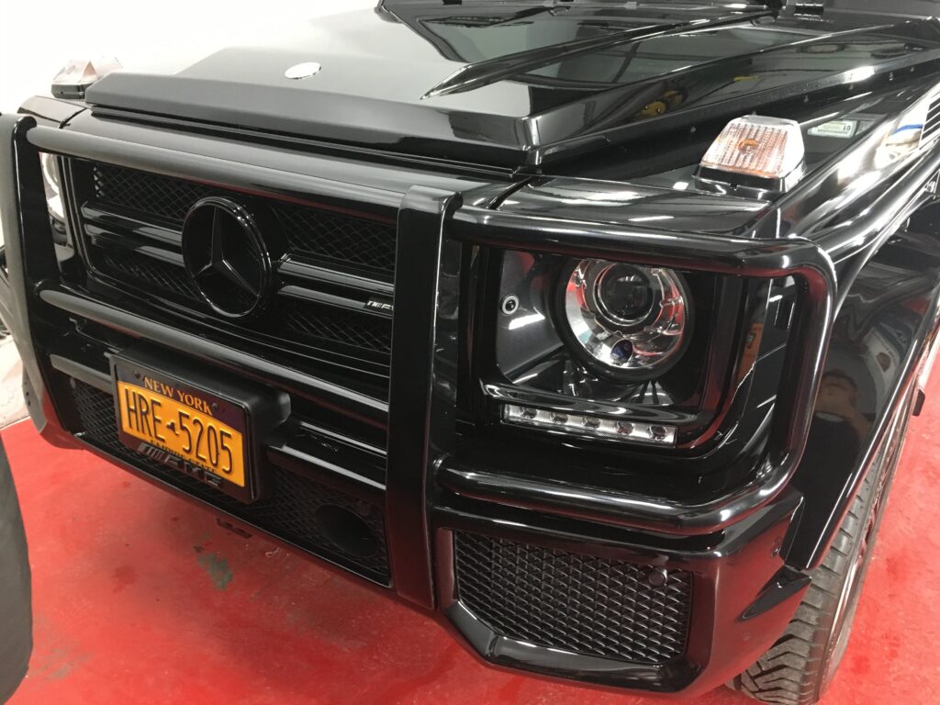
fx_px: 787
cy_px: 352
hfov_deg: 61.7
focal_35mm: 29
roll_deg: +1.7
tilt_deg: -26.8
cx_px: 470
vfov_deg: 48.2
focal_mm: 4.15
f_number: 2.2
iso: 200
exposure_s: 1/30
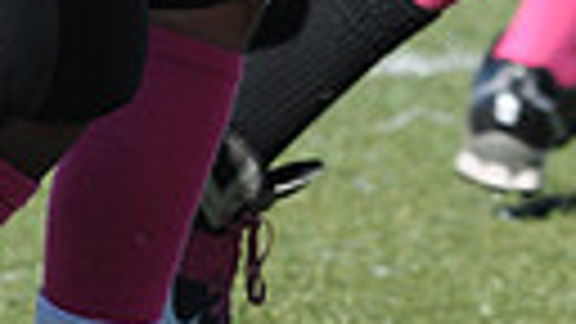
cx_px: 277
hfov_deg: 1.0
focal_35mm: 2129
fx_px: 32517
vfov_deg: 0.6
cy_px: -594
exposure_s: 1/500
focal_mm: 300
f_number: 7.1
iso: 200
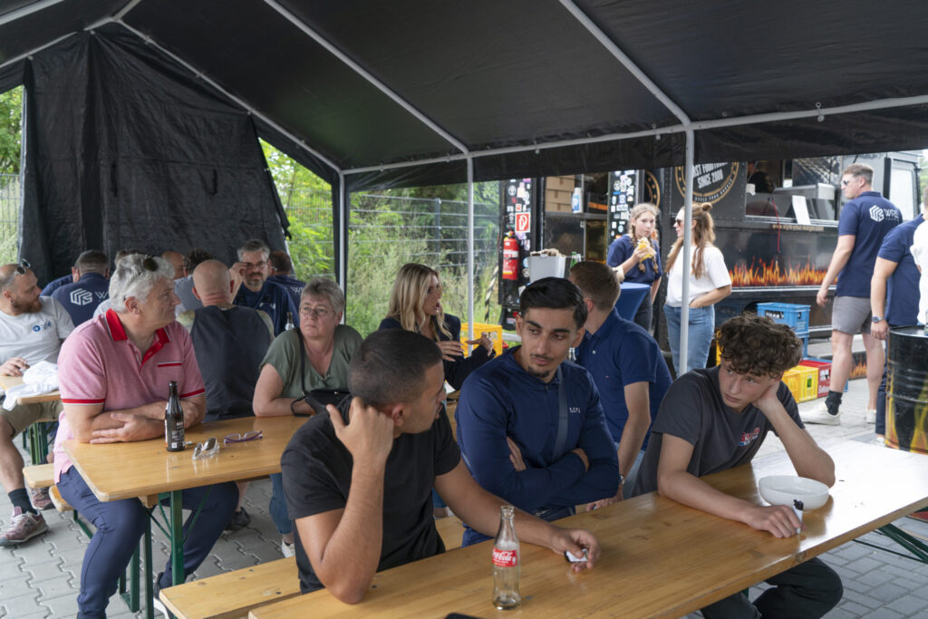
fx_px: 799
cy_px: 310
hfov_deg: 60.3
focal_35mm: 31
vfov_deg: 42.3
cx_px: 464
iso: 100
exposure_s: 1/160
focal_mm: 31
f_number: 4
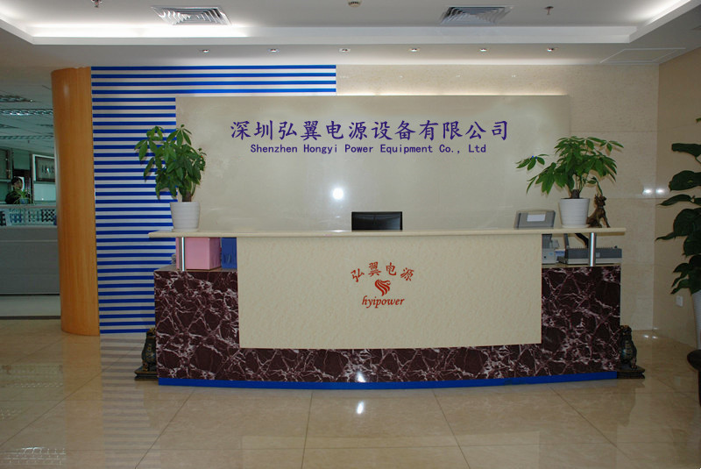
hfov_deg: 57.2
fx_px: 643
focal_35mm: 33
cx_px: 350
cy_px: 234
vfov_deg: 40.0
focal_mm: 22
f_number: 3.8
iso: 200
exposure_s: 1/60
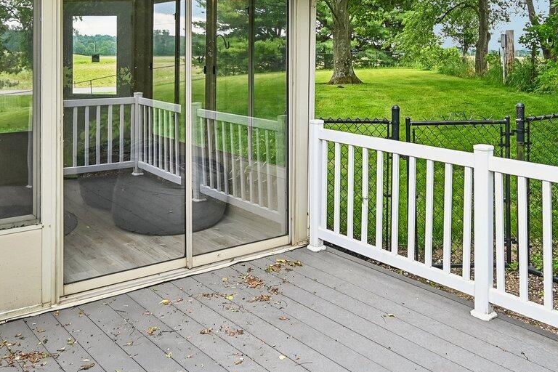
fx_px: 620
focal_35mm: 40
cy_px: 41
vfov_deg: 31.9
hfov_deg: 48.4
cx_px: 266
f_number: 4
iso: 400
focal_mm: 15
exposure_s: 1/250
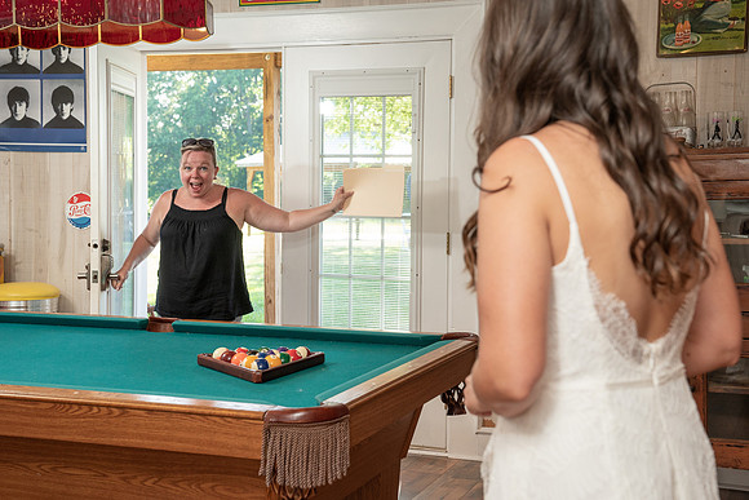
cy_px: 235
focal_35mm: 53
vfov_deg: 25.7
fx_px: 1093
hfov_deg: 37.8
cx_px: 373
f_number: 5.6
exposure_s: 1/250
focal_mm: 49
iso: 1000
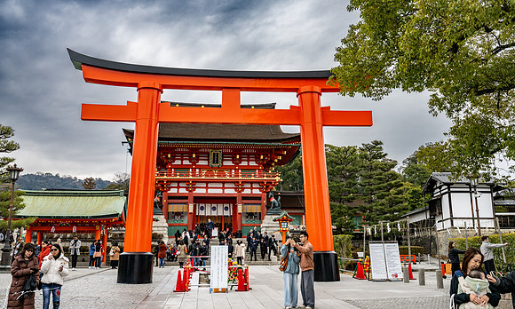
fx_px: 521
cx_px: 257
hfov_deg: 52.6
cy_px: 136
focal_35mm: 38
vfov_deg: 33.0
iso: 320
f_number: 8
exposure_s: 1/500
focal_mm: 36
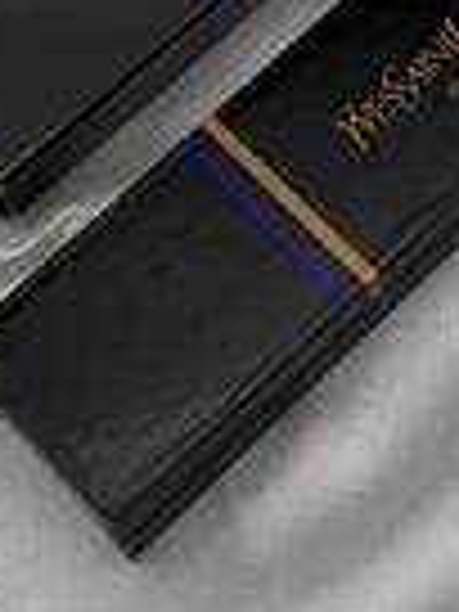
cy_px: -198
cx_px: 500
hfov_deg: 10.4
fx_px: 2493
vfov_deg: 13.5
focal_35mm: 141
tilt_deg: -56.8
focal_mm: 6.76
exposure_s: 1/1059
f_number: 1.78
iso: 64
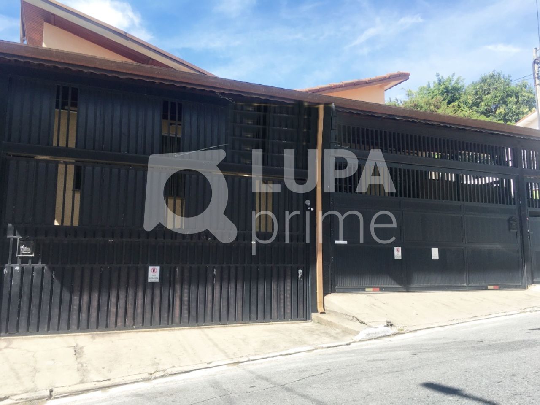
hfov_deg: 61.7
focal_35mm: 29
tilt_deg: +9.0
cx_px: 270
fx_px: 452
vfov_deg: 48.2
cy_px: 202
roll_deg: -0.7
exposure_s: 1/718
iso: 25
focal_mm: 4.15
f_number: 2.2
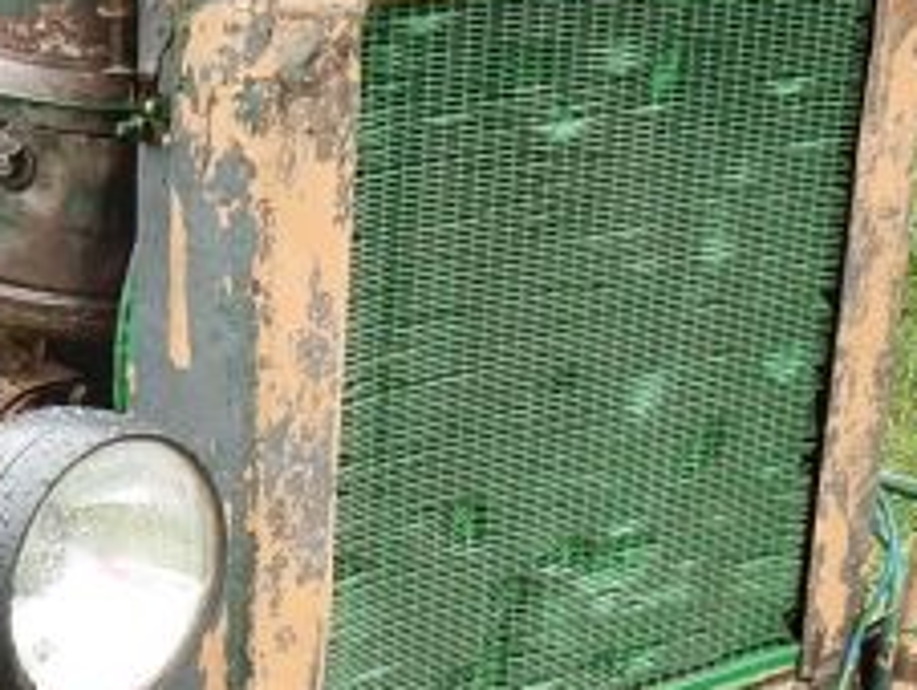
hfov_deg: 18.1
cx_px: 0
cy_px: 844
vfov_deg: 13.6
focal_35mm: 106
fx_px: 2811
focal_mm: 5.4
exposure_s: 1/80
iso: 125
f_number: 4
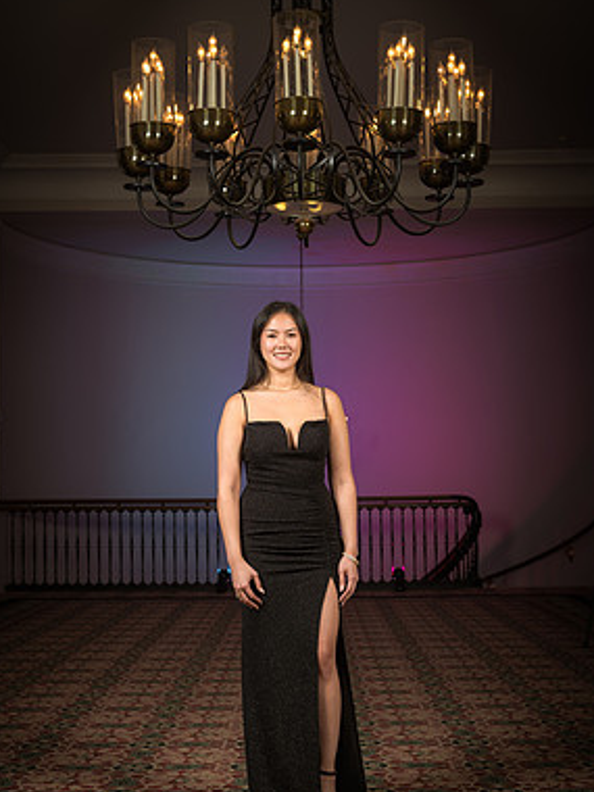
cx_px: 288
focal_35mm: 57
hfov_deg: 25.7
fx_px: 1304
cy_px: 421
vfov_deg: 33.8
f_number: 5.6
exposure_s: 1/160
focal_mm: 50
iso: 100
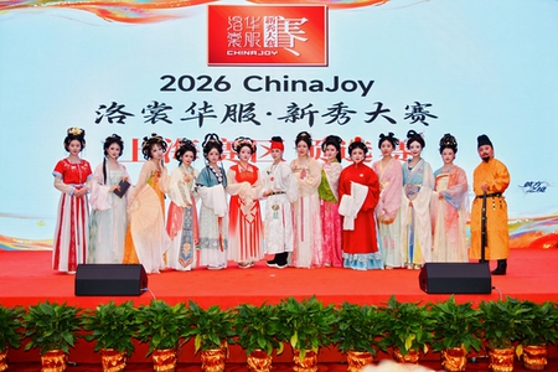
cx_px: 279
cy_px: 186
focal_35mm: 38
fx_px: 589
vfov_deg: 35.1
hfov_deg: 50.7
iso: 400
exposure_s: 1/250
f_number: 3.5
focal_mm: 38
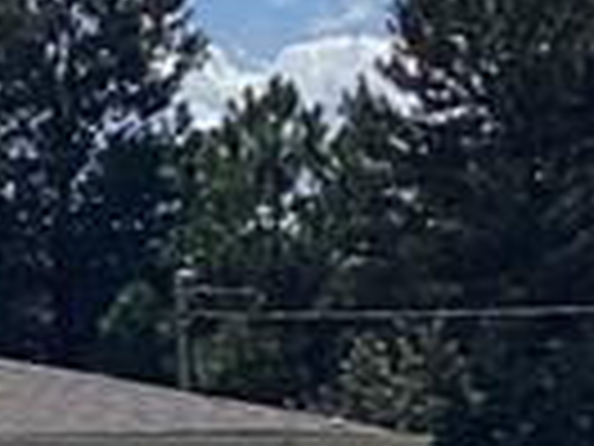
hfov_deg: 7.3
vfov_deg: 6.2
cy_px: 554
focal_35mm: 240
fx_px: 4118
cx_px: -1228
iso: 25
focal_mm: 3.3
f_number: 2.4
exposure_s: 1/2717
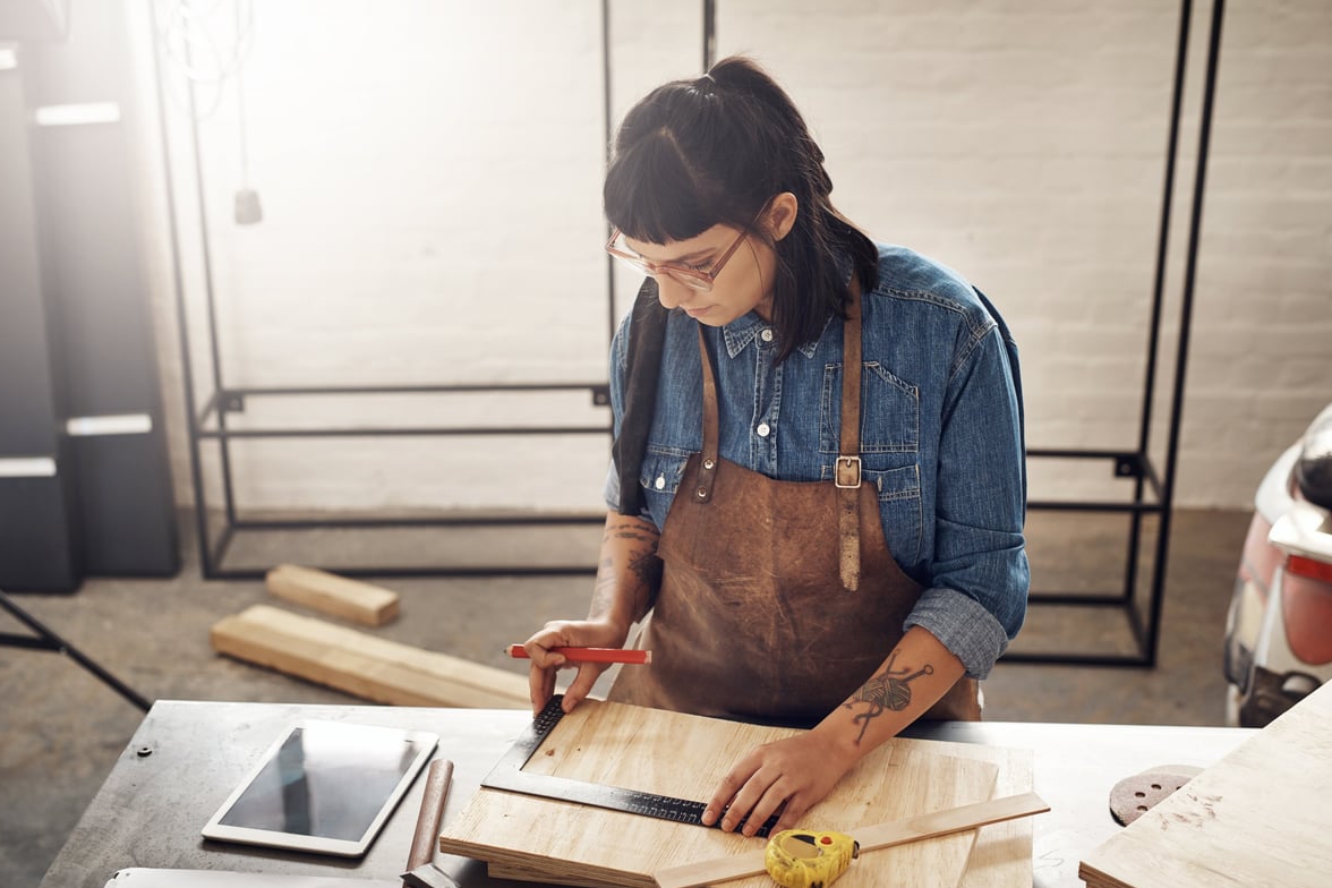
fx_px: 1887
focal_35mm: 51
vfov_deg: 26.5
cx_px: 671
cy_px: 451
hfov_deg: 38.9
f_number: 3.2
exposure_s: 1/250
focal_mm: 50
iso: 125
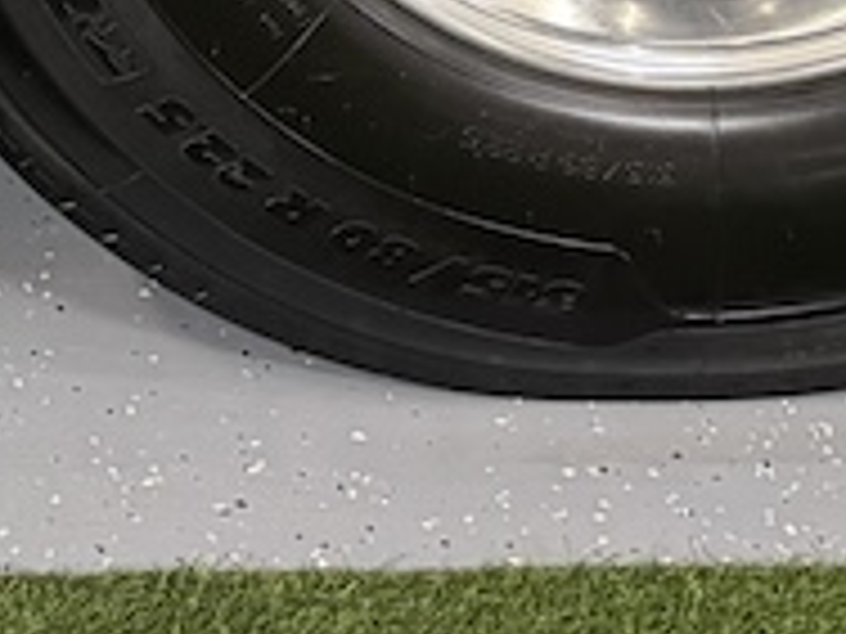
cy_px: -782
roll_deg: -0.3
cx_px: -288
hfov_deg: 14.7
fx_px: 3128
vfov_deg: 10.3
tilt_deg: -19.5
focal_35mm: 128
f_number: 1.78
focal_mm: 6.76
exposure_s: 1/60
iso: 500
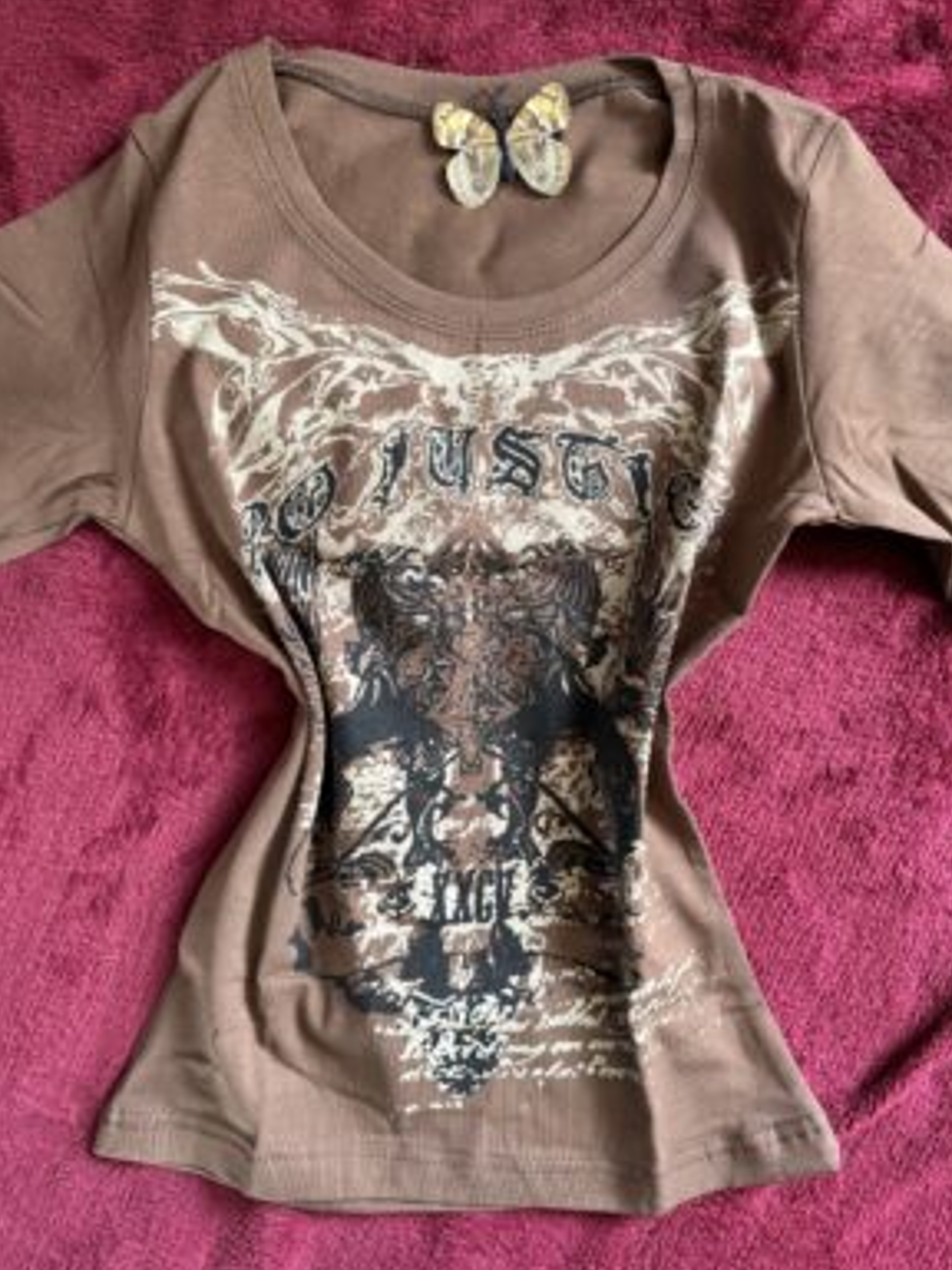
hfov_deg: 54.9
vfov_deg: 69.4
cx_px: 486
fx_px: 917
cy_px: 632
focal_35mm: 25
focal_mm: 6.76
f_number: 1.78
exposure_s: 1/64
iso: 200
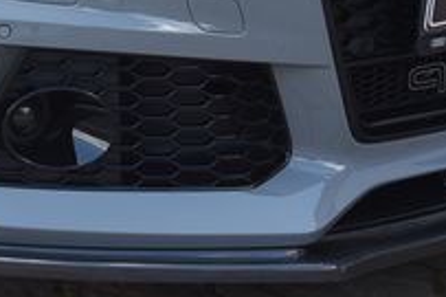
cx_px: -171
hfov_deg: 10.4
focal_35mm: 192
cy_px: -211
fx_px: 2377
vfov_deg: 7.0
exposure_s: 1/200
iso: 500
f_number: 7.1
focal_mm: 38
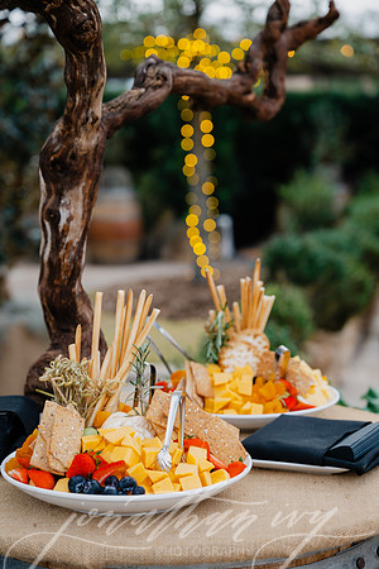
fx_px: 1105
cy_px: 284
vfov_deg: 28.8
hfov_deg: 19.5
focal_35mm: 70
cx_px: 190
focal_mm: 70
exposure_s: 1/100
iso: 125
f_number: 4
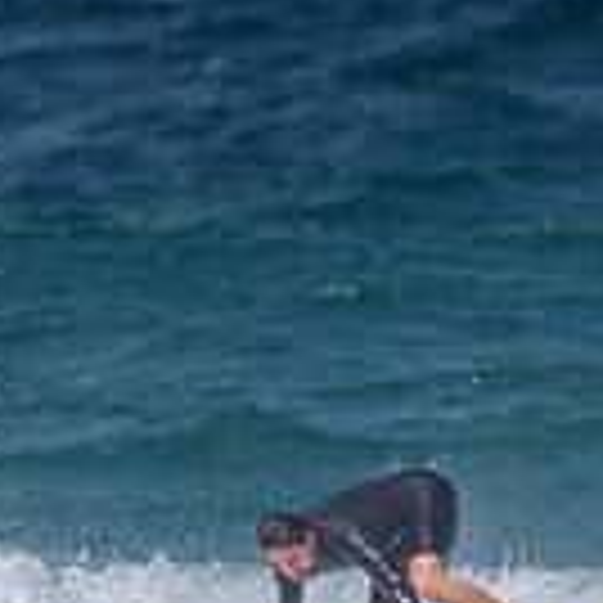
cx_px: 618
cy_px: 607
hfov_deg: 0.8
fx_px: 44363
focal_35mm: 2251
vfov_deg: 0.8
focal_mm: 500
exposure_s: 1/2000
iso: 72
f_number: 5.6
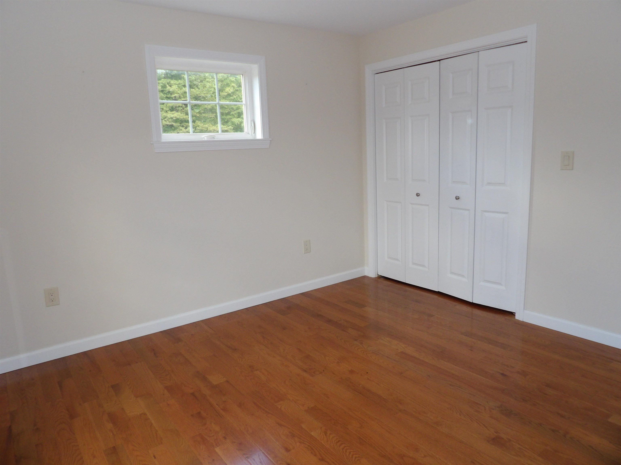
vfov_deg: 56.8
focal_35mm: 24
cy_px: 232
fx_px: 431
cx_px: 310
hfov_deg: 71.6
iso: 200
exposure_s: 1/60
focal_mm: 4.3
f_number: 2.8
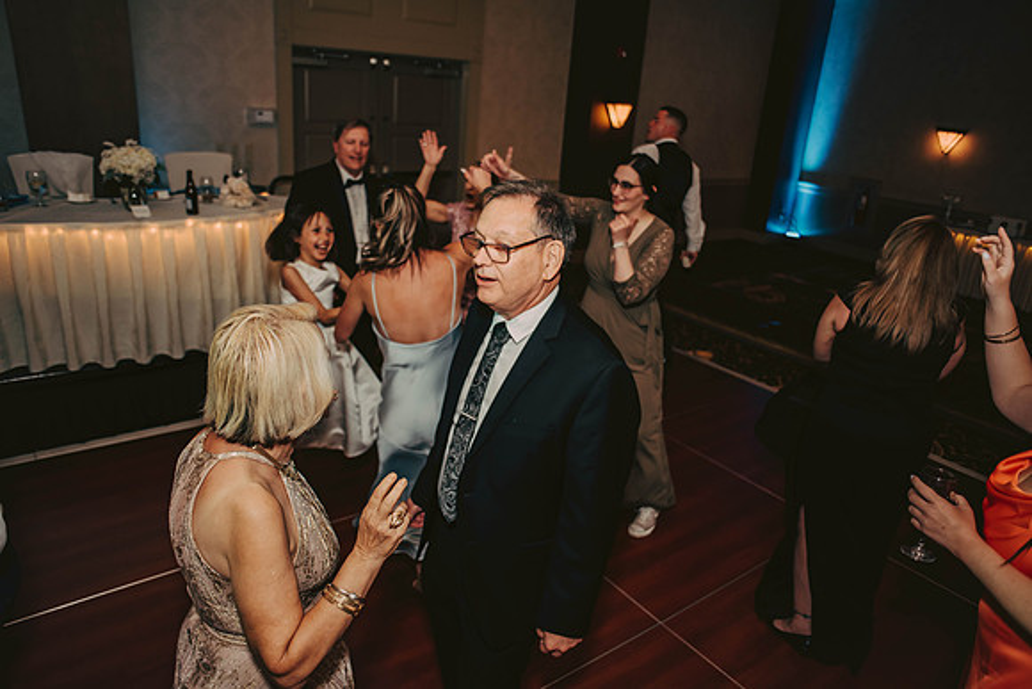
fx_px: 688
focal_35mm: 24
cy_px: 344
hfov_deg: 73.7
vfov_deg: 53.2
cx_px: 516
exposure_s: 1/100
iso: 800
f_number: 2.8
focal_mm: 24
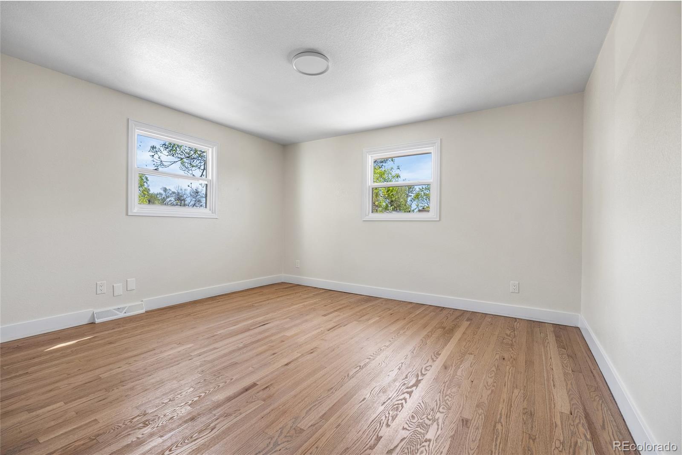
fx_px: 303
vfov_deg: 73.8
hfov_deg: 96.7
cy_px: 228
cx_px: 341
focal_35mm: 16
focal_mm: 16
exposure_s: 1/100
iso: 200
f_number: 8
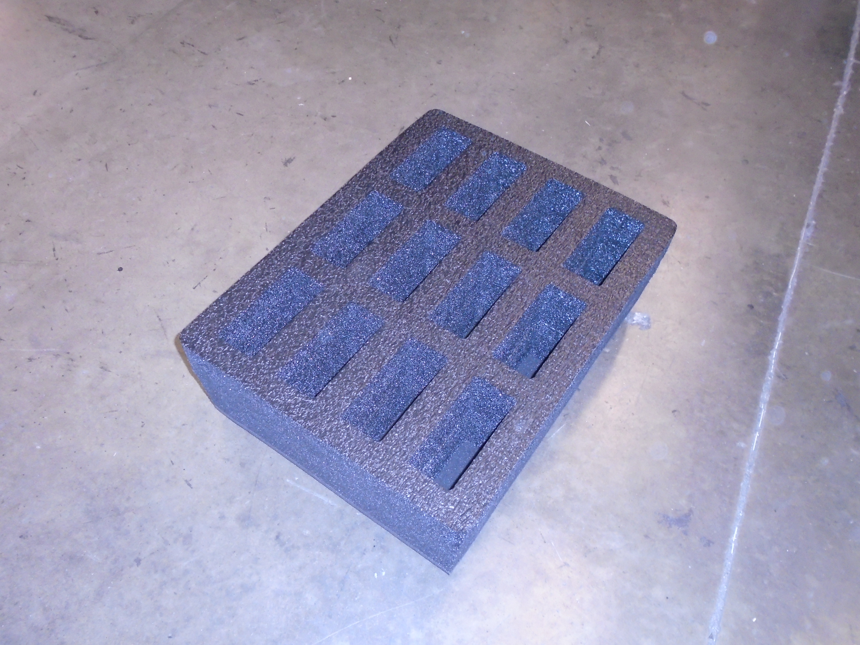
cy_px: 322
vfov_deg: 45.4
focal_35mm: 31
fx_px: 770
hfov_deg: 58.4
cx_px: 430
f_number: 3.5
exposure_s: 1/40
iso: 400
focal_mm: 5.5
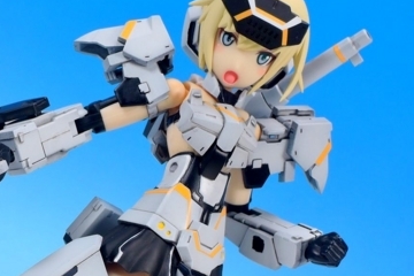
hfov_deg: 17.5
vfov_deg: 11.8
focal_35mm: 116
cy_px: 215
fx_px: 1334
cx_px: 78
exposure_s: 1/1.6
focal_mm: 14.3
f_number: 7.1
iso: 80
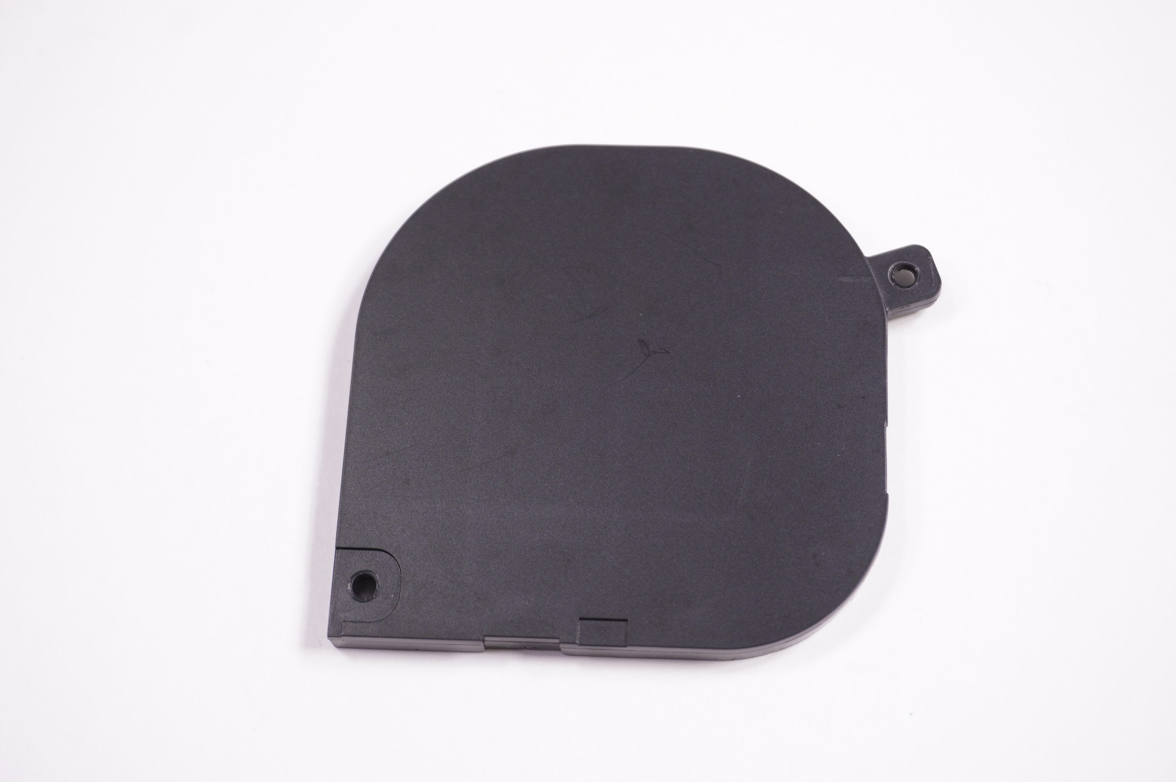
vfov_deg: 24.4
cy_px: 391
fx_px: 1811
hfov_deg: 36.0
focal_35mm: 56
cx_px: 588
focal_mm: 37
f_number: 5.6
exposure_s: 1/160
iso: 400
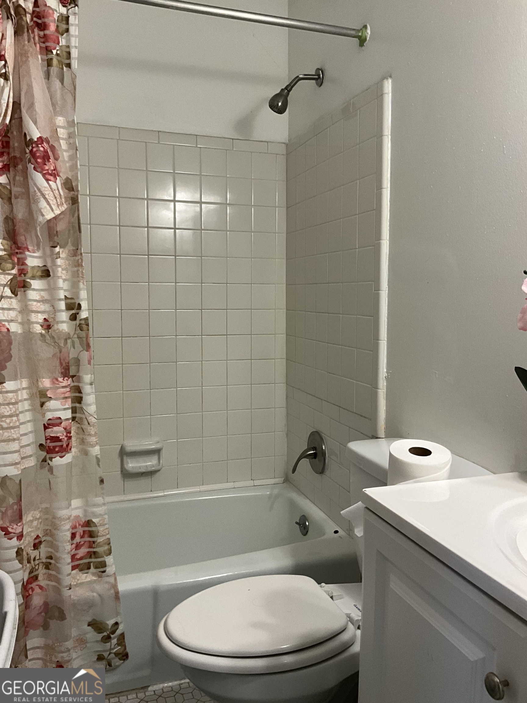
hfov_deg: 48.2
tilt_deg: -4.5
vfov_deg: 61.7
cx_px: 264
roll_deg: -0.5
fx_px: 589
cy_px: 352
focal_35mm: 29
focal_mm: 3
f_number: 1.8
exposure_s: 1/60
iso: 64
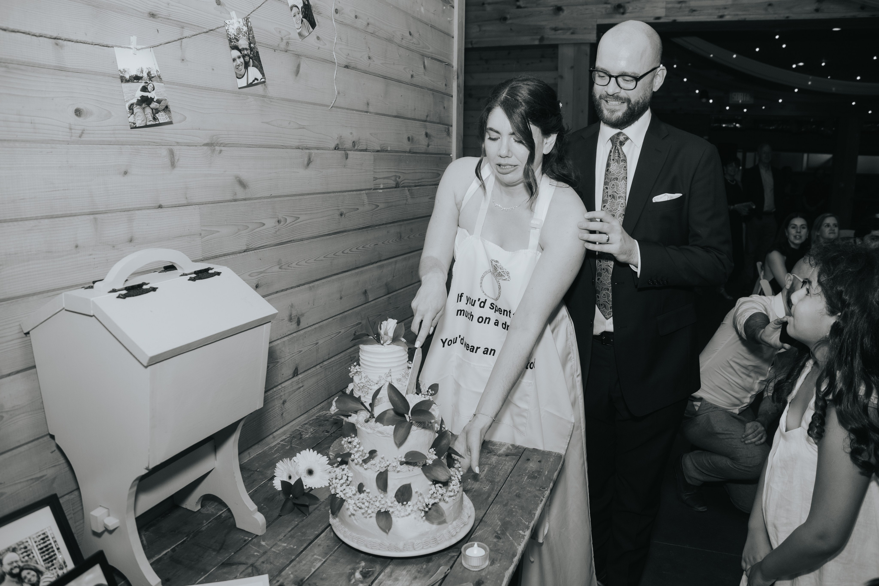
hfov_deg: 71.6
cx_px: 440
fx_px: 609
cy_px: 293
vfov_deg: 51.4
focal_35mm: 25
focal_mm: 12
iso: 200
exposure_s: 1/160
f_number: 2.8
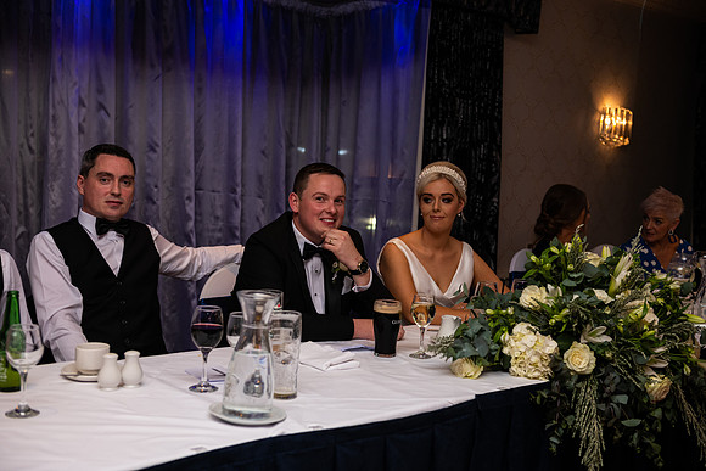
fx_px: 883
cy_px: 236
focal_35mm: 45
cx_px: 353
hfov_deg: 43.6
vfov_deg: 29.9
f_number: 3.5
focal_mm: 45
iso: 640
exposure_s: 1/160
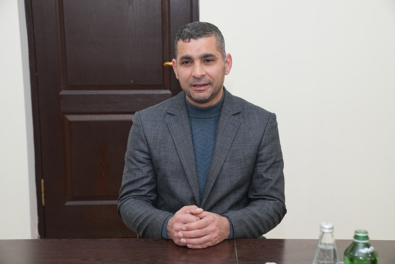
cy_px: 132
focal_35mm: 70
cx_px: 198
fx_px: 768
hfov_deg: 28.8
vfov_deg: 19.5
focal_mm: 70
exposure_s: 1/200
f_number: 5
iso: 800
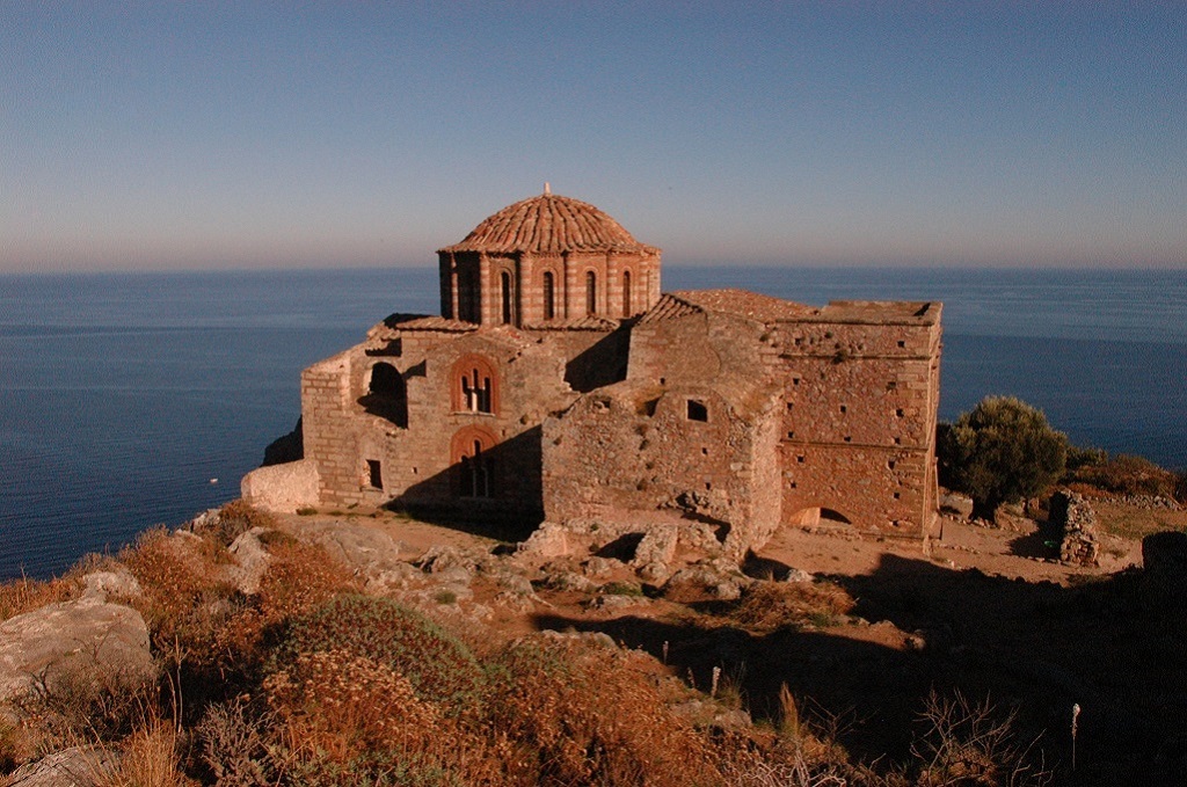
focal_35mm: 30
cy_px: 394
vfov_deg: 43.5
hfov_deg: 62.0
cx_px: 594
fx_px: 987
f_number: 16
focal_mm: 20
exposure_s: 1/1000
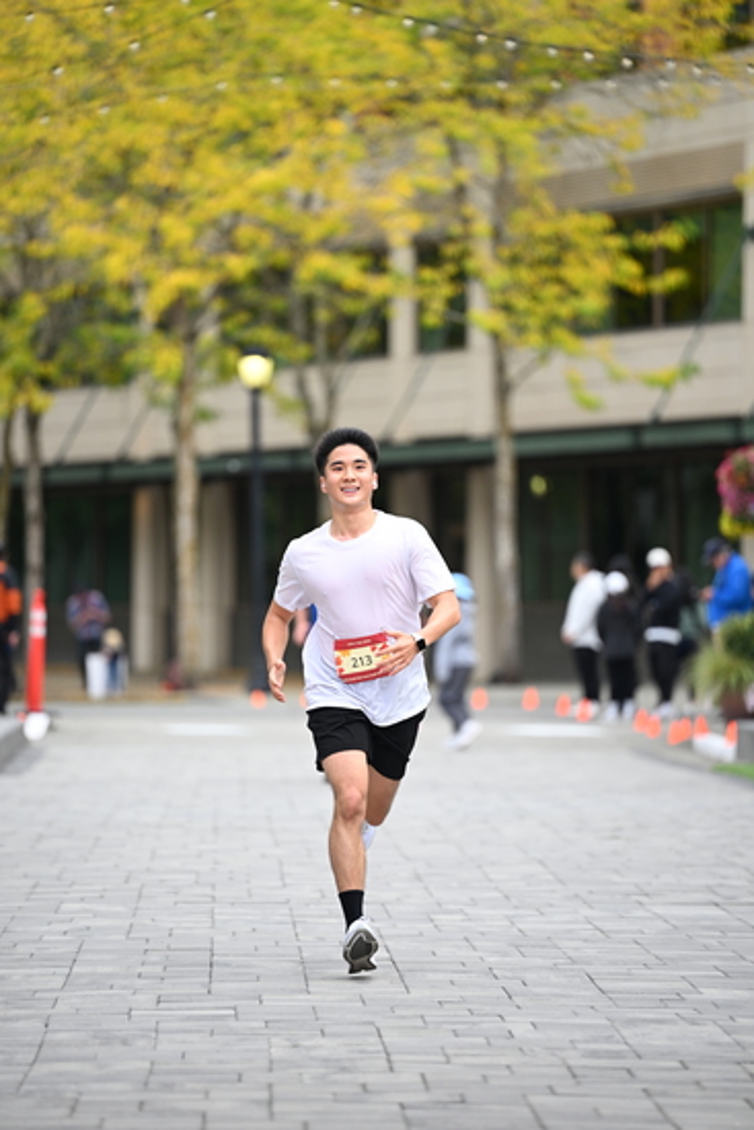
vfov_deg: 11.1
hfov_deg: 7.4
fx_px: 5808
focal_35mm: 185
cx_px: 377
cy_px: 565
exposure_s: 1/2000
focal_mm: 185
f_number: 2.8
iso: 640
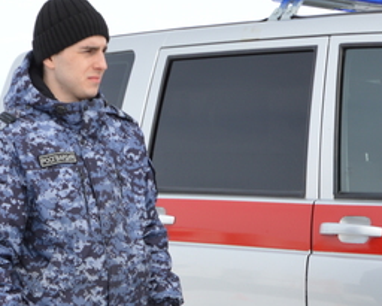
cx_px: 173
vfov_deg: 11.5
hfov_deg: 14.6
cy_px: 340
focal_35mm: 132
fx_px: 1493
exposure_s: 1/320
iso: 100
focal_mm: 30
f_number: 9
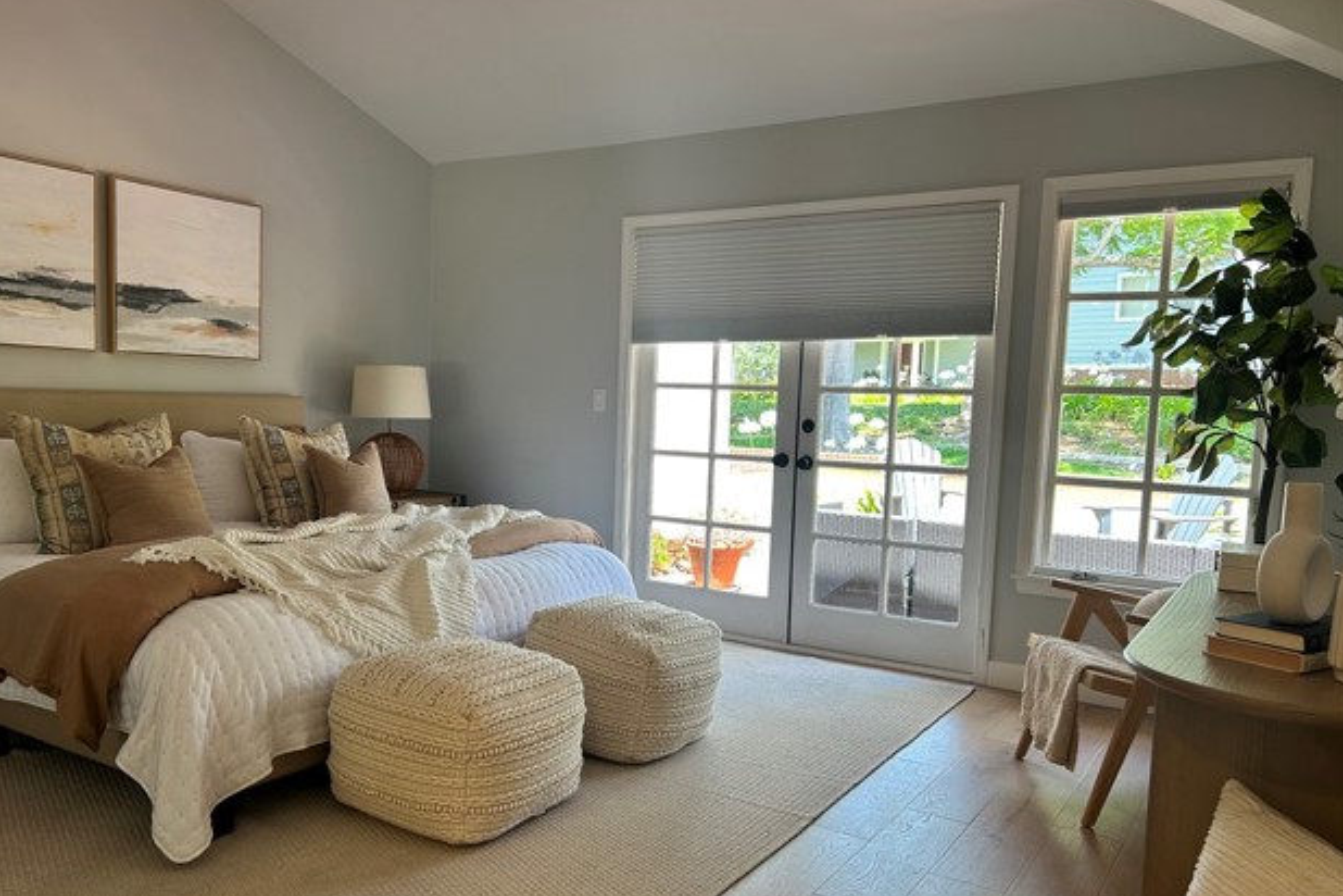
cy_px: 494
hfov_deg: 65.5
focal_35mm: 28
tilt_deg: -5.3
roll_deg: -1.4
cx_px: 654
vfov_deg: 46.3
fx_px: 1044
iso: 50
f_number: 1.5
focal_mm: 5.7
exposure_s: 1/120
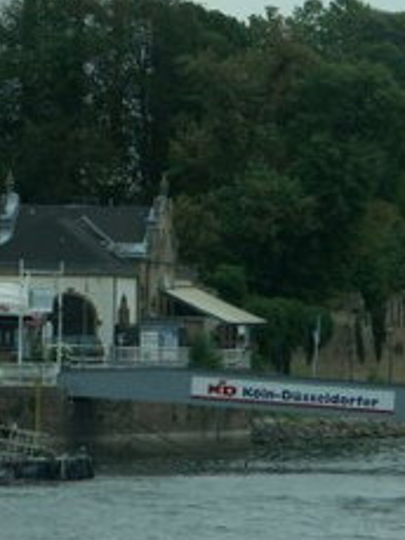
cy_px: -47
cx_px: 53
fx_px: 7715
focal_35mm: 495
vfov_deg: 4.0
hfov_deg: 3.0
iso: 100
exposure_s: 1/400
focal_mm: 48.46
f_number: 5.6
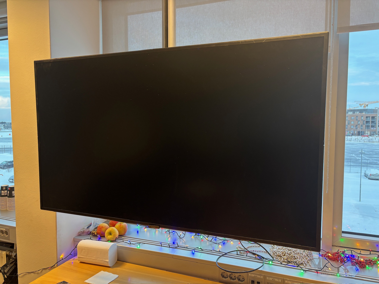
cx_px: 190
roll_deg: -0.4
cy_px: 142
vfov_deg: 53.1
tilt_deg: -3.3
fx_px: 285
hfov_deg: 67.3
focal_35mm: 26
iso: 100
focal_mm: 5.96
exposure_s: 1/100
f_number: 1.6
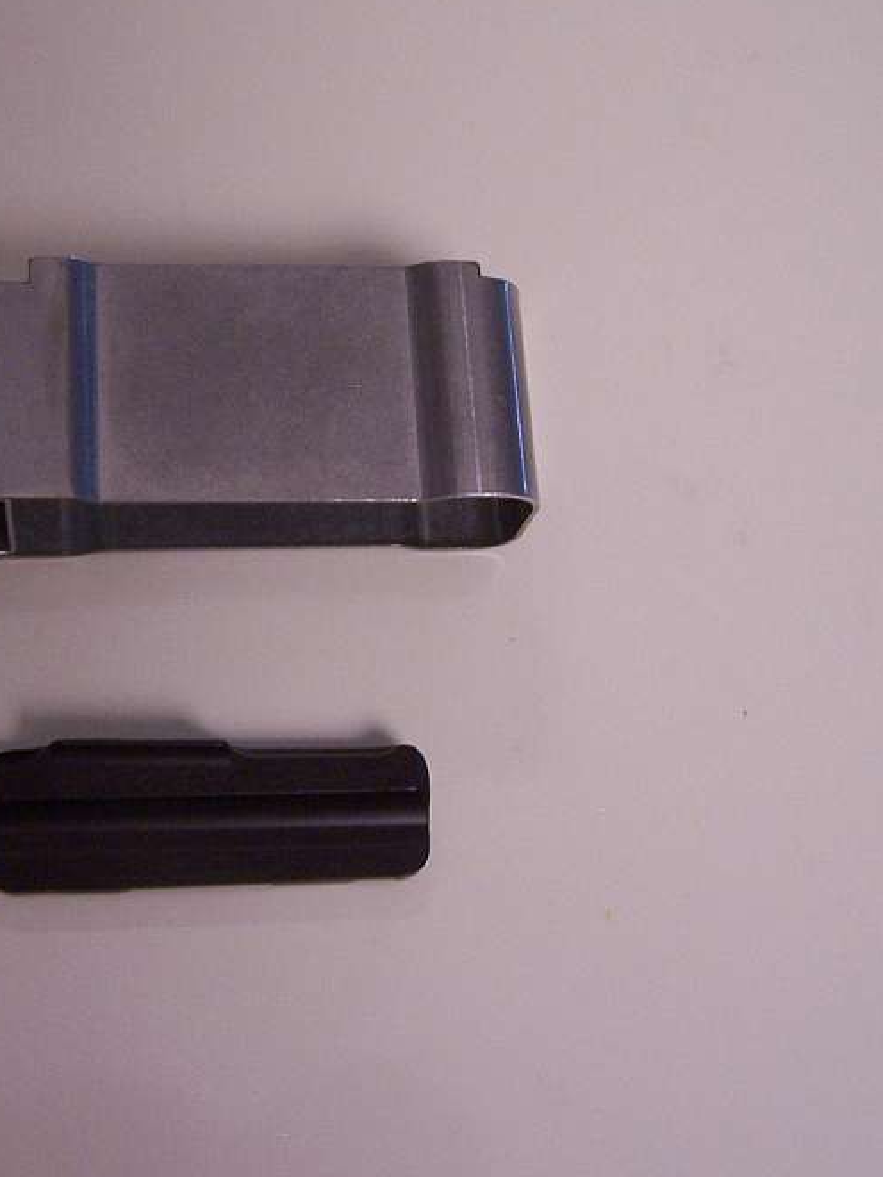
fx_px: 2007
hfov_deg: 24.6
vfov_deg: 32.7
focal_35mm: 59
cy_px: 521
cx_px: 234
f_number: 2.8
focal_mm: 6.3
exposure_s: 1/20
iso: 140
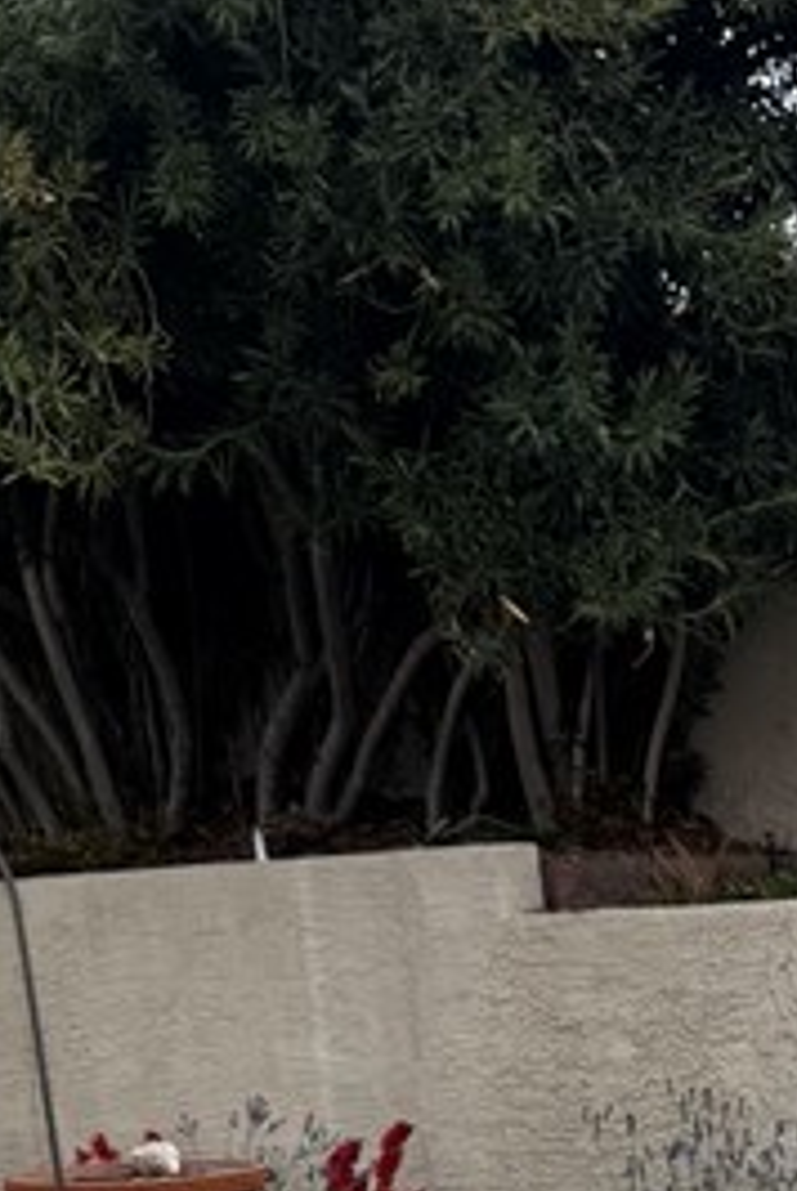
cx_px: 981
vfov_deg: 18.9
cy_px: 1737
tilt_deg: -13.1
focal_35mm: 96
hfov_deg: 13.8
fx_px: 3179
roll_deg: +3.3
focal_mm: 6.76
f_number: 1.78
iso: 80
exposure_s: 1/1311
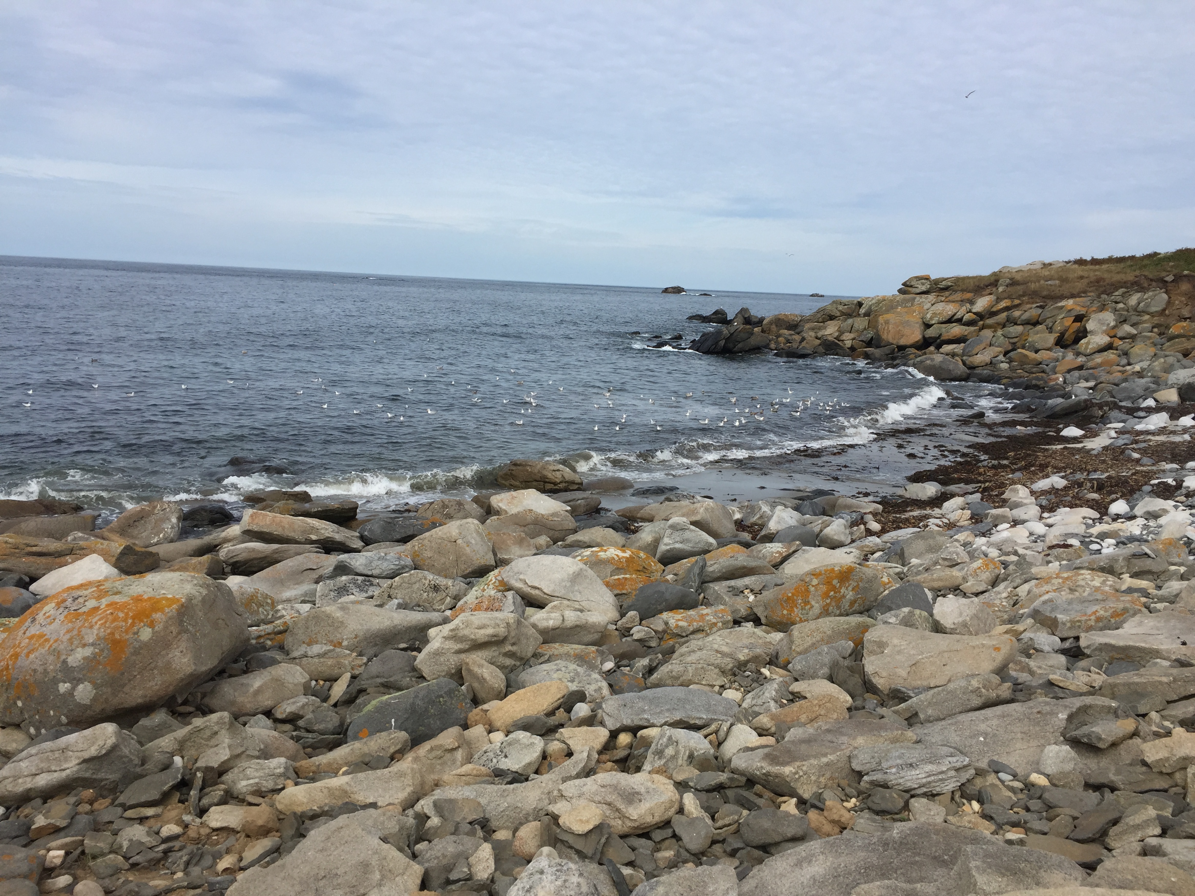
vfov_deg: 48.2
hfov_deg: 61.7
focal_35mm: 29
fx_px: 1001
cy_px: 448
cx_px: 598
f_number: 2.2
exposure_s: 1/2083
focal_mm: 4.15
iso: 32
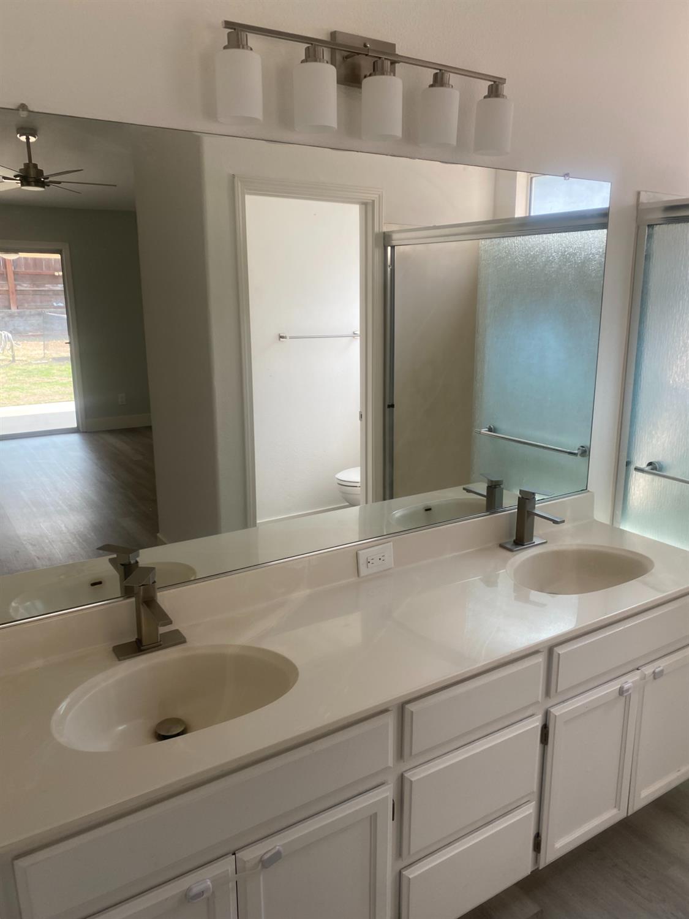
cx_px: 344
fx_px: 690
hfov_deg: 53.1
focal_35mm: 26
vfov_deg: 67.3
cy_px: 460
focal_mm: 4.25
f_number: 1.8
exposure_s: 1/122
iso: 40
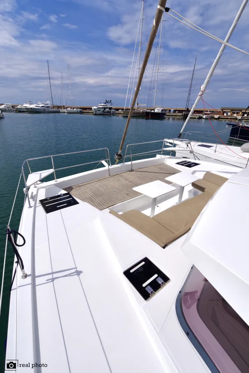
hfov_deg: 77.4
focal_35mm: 15
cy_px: 186
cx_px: 124
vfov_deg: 100.4
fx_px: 155
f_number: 13
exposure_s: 1/640
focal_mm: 15
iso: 200
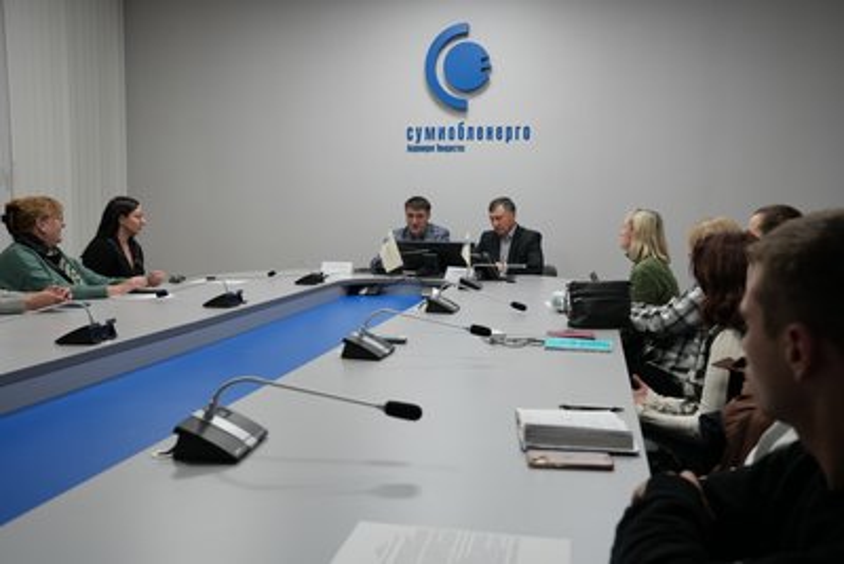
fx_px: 868
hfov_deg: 51.9
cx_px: 422
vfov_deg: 36.0
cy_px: 282
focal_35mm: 37
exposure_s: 1/50
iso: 800
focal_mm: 37
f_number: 5.6
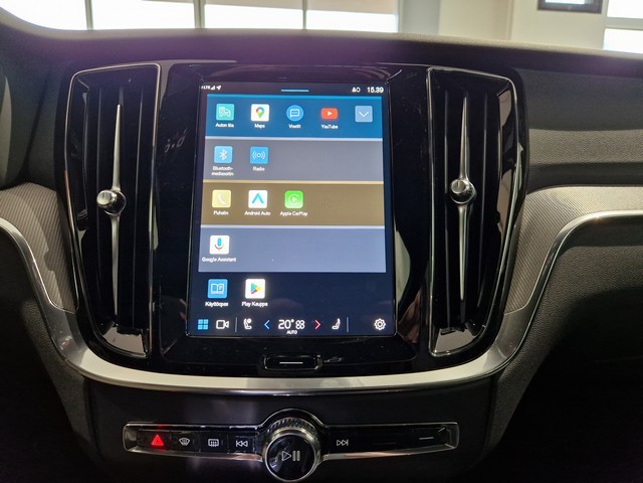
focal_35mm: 23
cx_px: 322
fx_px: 427
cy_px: 242
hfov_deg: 73.9
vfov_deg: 58.9
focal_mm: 5.4
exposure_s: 1/100
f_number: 1.8
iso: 320
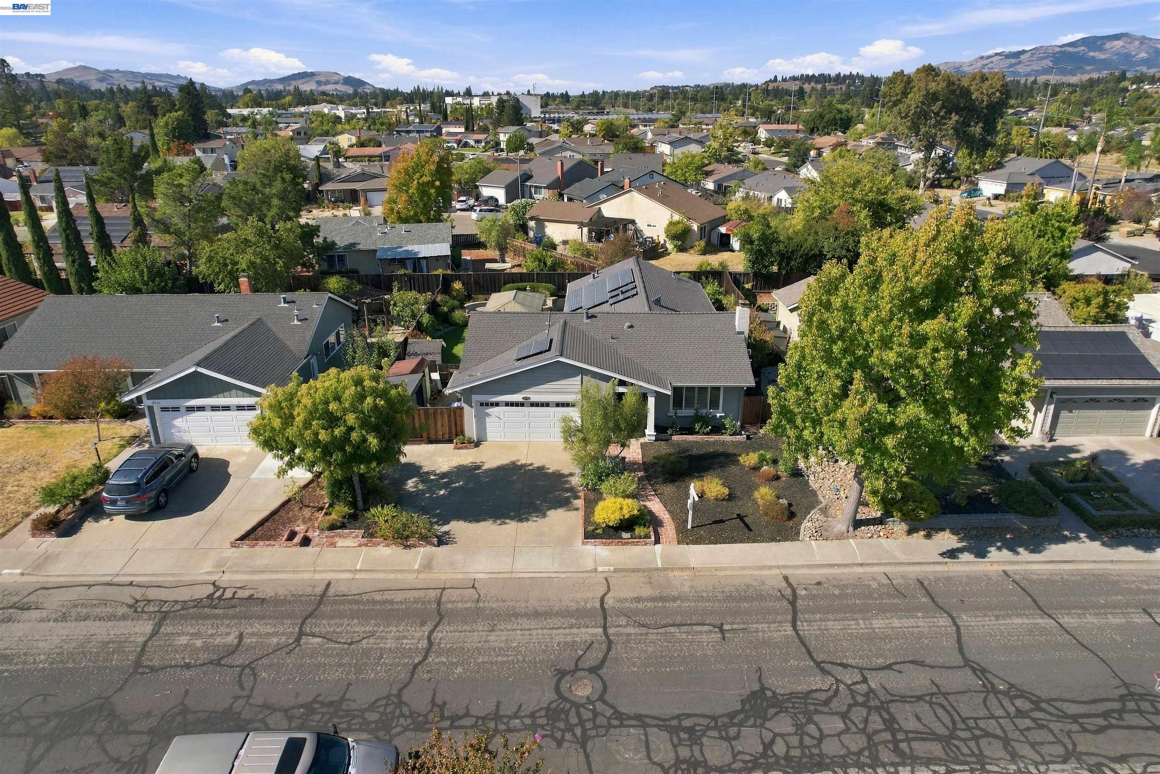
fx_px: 709
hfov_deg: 78.6
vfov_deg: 57.2
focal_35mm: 22
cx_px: 580
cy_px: 387
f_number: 2.8
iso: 100
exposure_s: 1/2500
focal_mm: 8.4
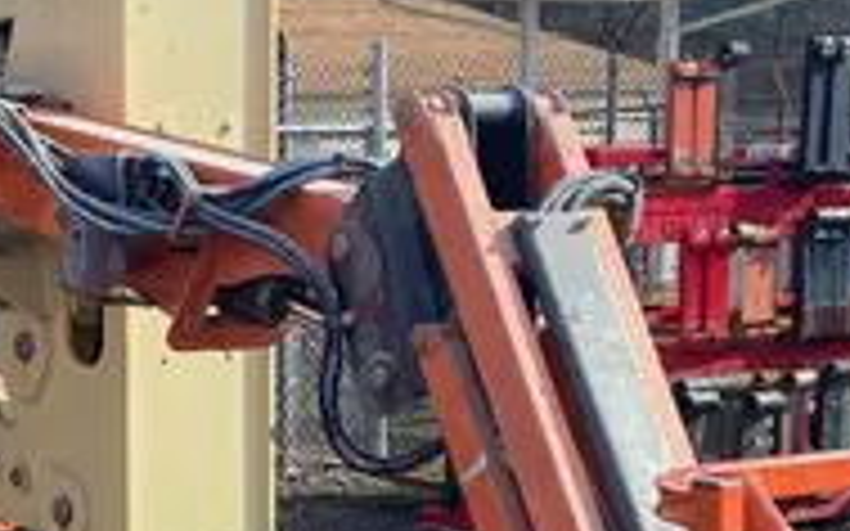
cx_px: 139
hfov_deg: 19.2
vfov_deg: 12.0
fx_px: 2478
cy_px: 587
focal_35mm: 107
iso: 32
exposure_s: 1/1362
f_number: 1.8
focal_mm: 4.25
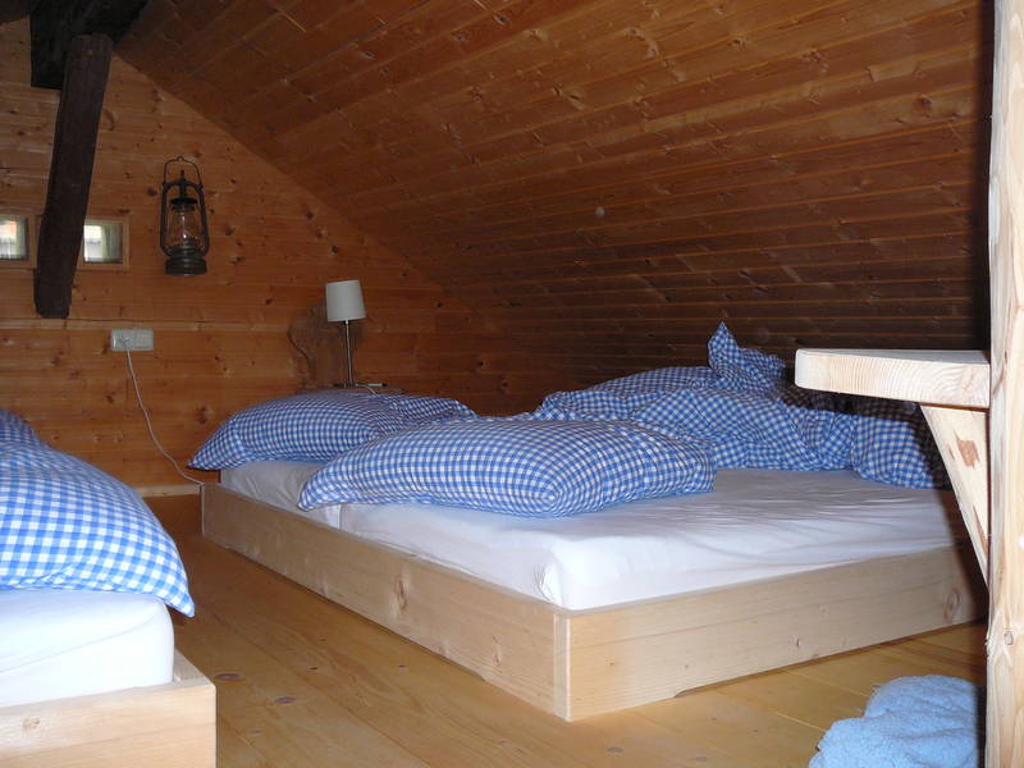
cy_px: 384
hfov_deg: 52.6
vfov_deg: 40.7
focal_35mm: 35
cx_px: 512
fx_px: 1035
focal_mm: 5.2
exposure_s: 1/8
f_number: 2.8
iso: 100
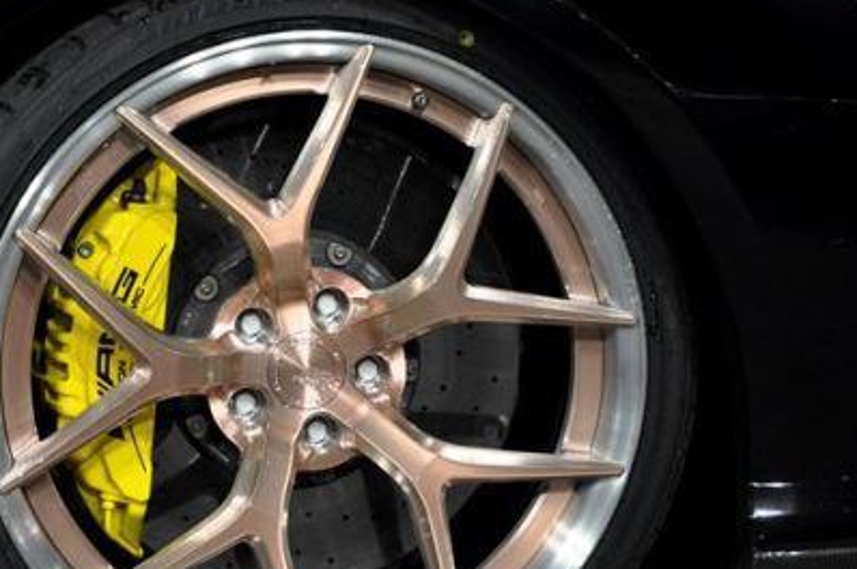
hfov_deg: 19.3
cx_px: 299
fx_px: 2519
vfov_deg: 12.8
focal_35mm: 106
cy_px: 398
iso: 1000
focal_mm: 48
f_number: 6.3
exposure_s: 1/25
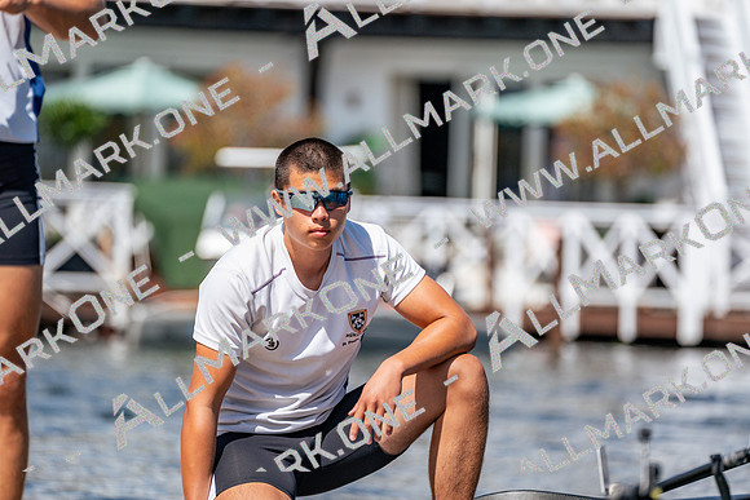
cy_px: 250
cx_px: 375
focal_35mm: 348
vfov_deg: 4.0
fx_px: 7251
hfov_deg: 5.9
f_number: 5.6
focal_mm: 348
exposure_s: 1/1600
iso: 125
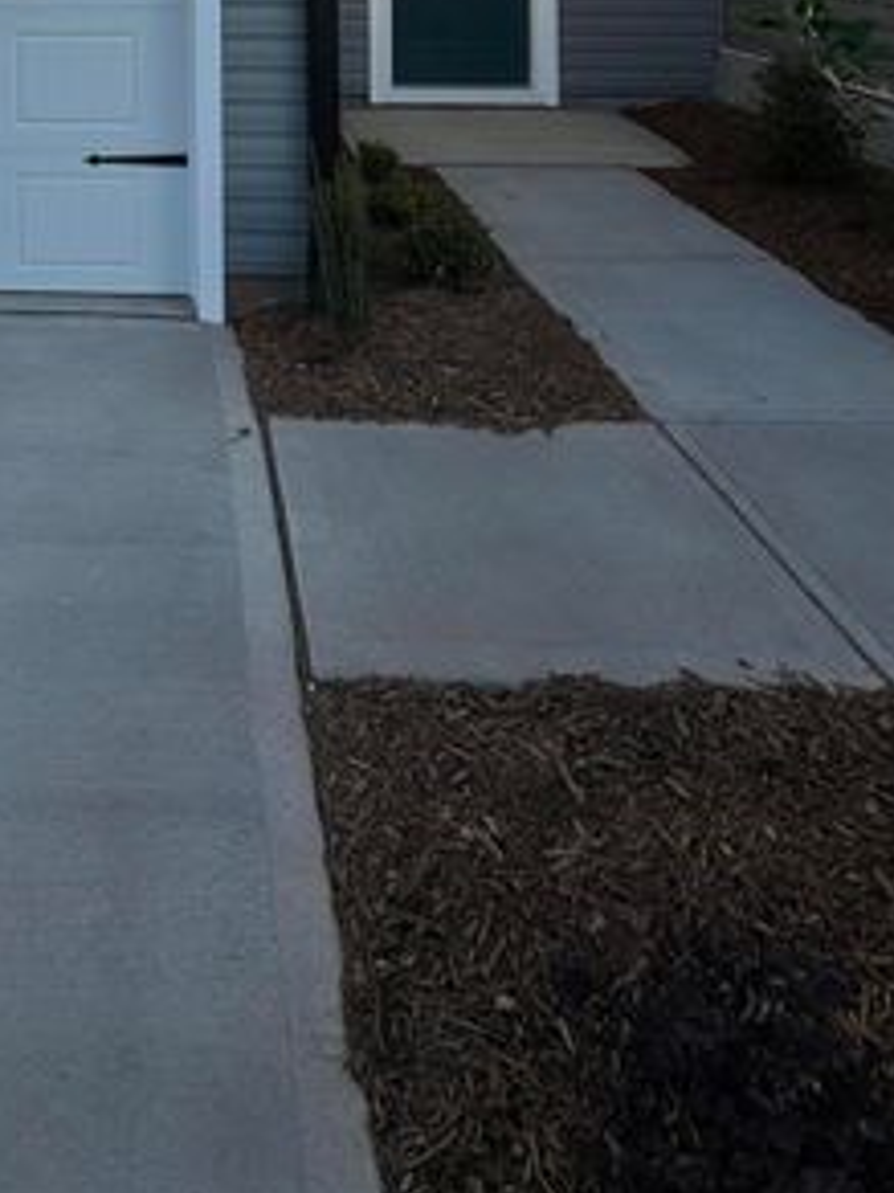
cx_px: 57
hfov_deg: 40.2
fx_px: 1102
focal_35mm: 32
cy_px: -104
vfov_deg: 44.2
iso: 40
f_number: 2.2
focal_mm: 2.22
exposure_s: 1/1346
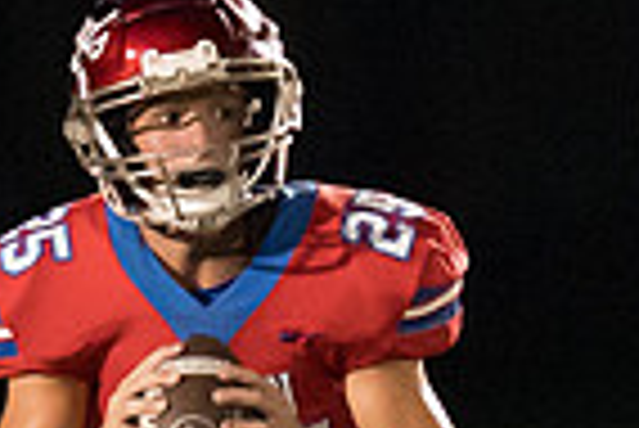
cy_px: 407
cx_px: 267
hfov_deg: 1.1
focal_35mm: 1905
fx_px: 33848
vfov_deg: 0.7
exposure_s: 1/1000
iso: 10000
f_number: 2.8
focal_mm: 200
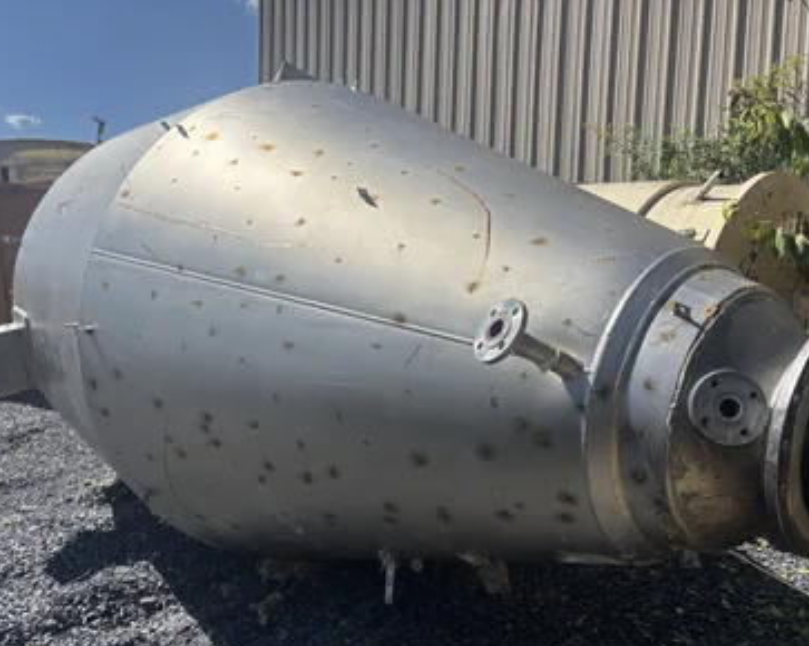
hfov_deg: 62.2
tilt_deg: -4.6
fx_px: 670
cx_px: 401
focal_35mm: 28
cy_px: 332
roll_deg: -2.5
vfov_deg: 51.5
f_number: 1.6
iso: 50
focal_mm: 5.96
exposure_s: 1/6329
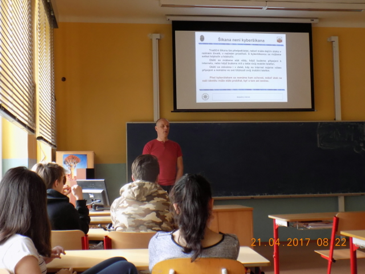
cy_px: 137
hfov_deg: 36.8
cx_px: 182
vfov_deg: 28.0
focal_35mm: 52
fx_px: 548
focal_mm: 9.3
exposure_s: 1/30
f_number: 3.9
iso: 220
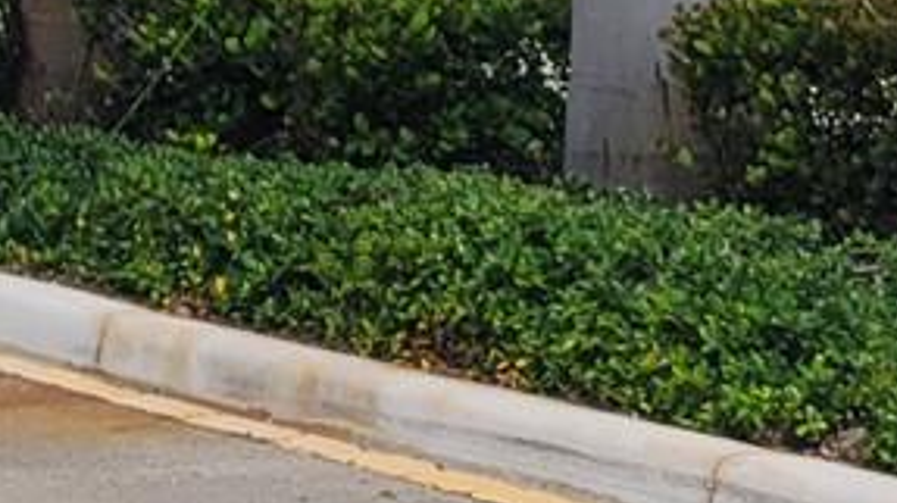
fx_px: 3756
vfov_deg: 6.8
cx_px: -603
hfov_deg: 12.7
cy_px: -1112
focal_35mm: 158
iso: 40
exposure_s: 1/1311
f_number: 1.8
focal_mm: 5.4
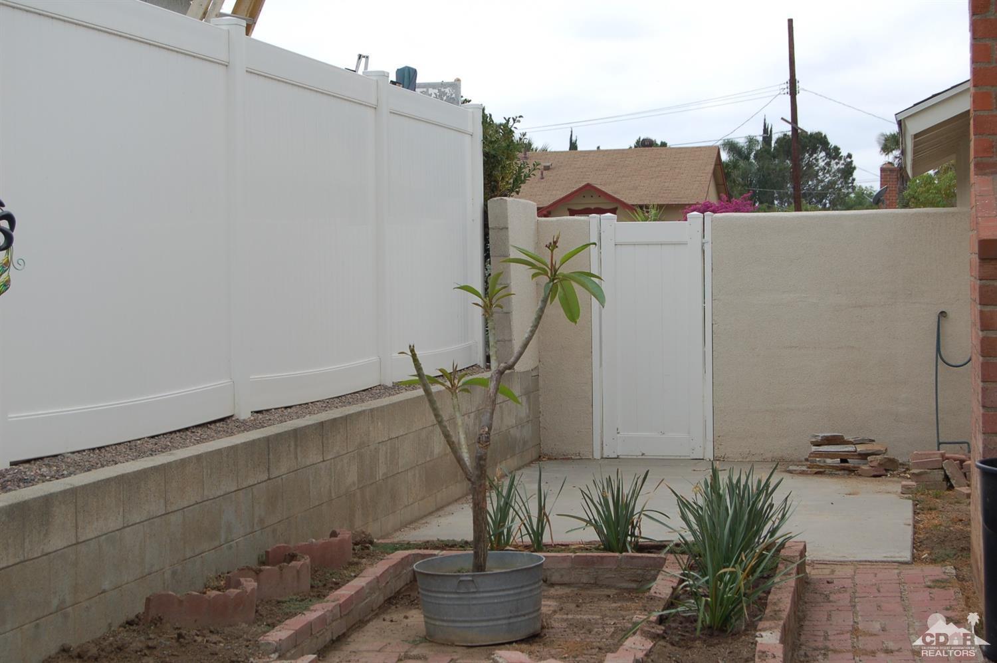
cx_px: 498
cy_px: 332
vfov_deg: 19.7
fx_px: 1909
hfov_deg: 29.3
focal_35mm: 69
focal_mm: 46
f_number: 8
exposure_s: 1/200
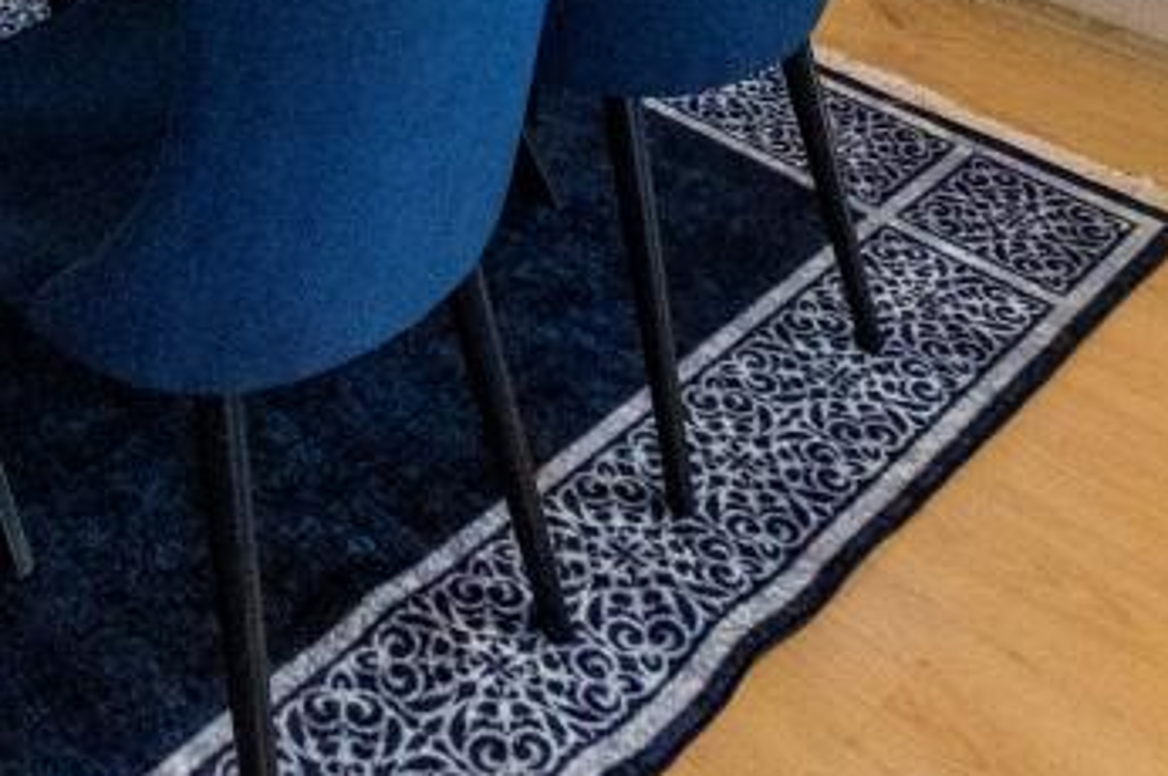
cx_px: 267
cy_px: -509
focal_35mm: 50
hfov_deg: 38.4
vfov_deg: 21.0
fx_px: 1621
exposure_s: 1/640
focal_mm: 10
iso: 10000
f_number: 8
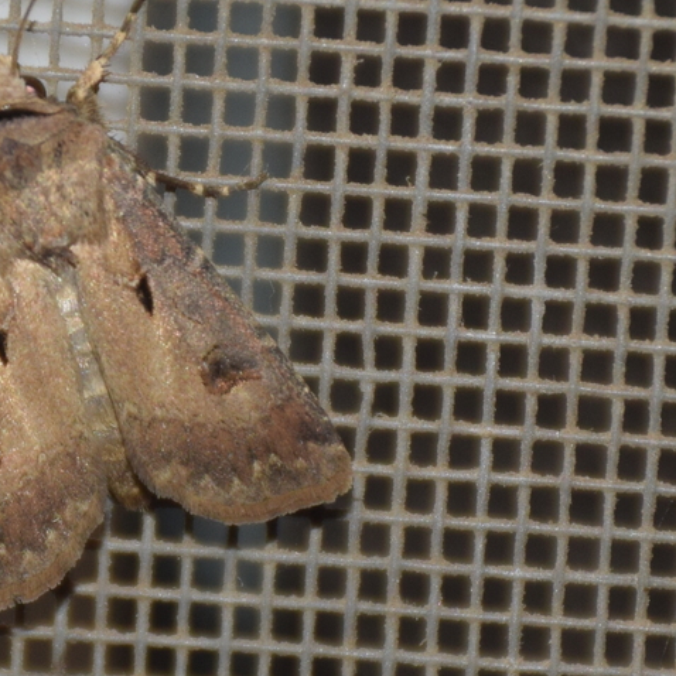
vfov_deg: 4.9
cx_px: 63
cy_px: 386
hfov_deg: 4.9
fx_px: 7932
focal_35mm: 359
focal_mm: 140
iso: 320
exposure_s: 1/60
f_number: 7.1
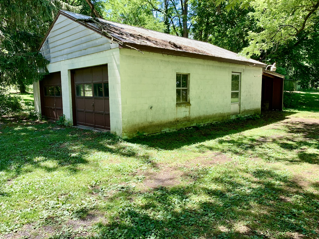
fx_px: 240
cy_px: 120
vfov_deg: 53.1
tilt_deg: -6.2
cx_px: 160
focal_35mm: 26
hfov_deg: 67.3
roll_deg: +1.1
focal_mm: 4.25
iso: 25
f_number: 1.8
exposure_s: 1/325
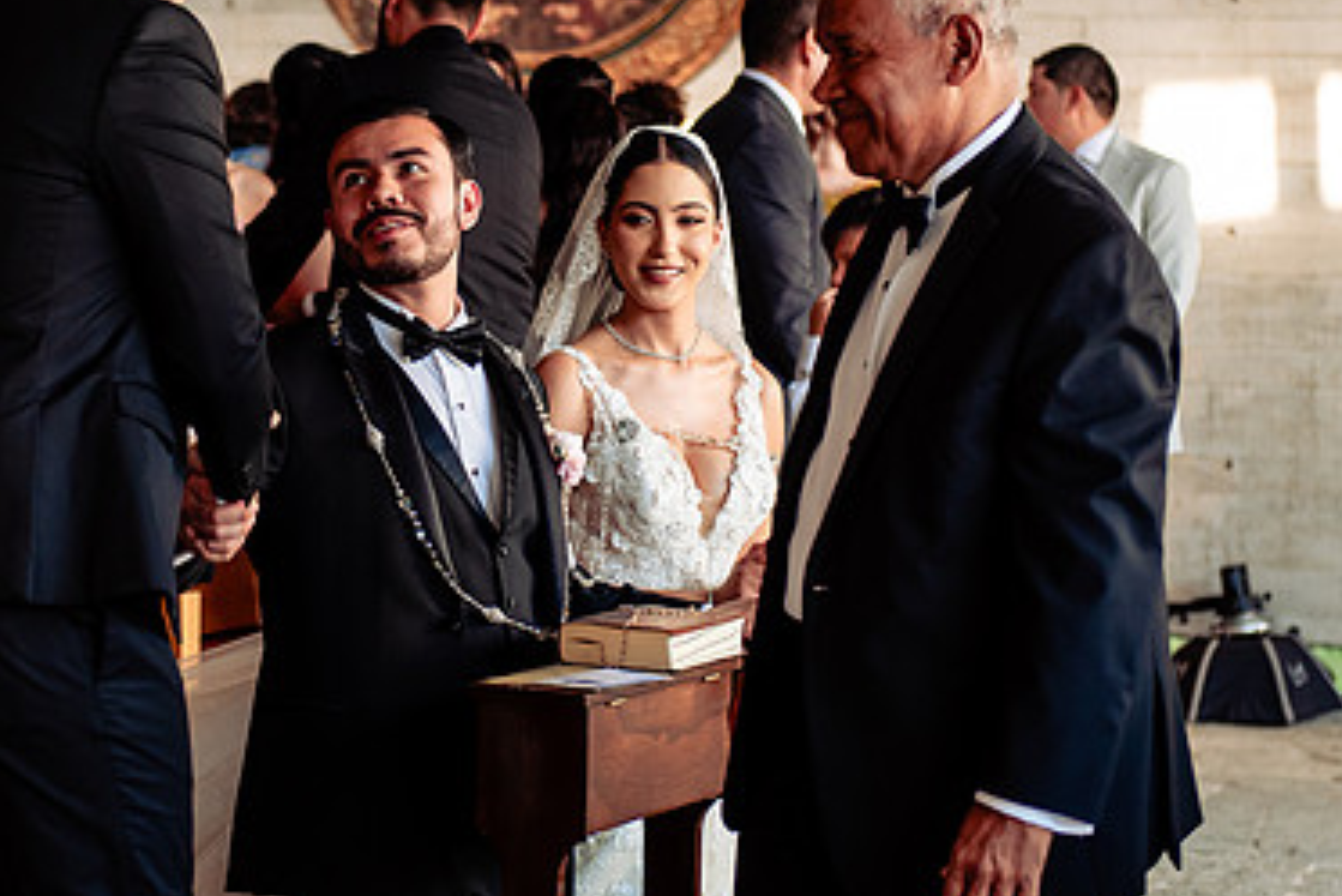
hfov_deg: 19.0
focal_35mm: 107
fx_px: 3990
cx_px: 454
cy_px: 269
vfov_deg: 12.8
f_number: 3.2
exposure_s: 1/320
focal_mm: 62
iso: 500
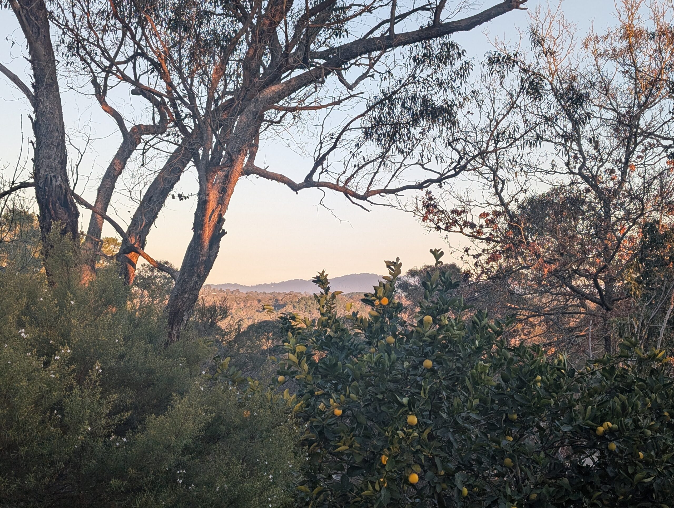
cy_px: 254
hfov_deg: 38.9
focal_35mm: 49
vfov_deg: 29.8
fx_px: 956
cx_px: 337
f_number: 1.68
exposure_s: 1/188
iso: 24
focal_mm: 6.9
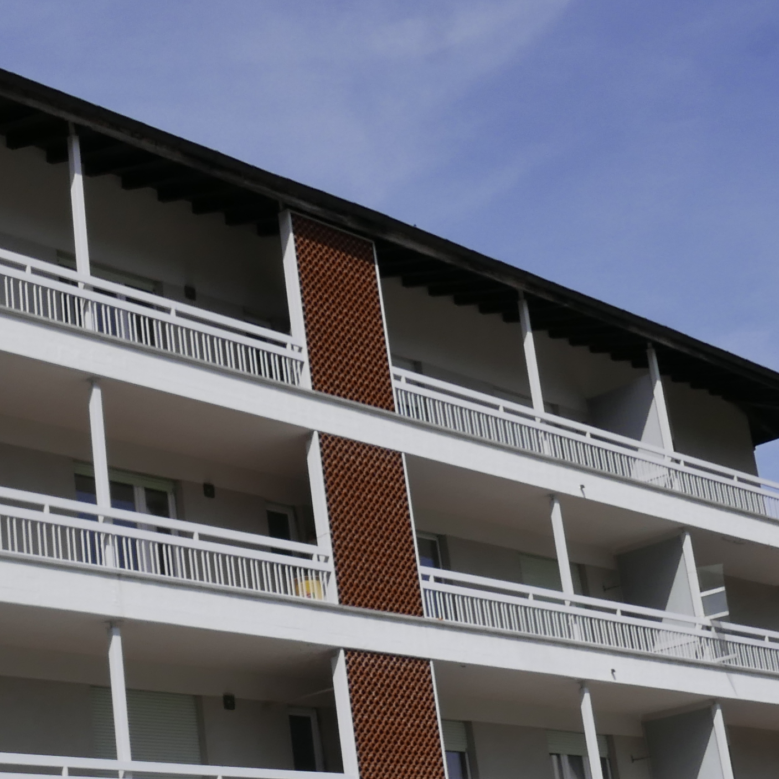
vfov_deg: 27.3
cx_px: 78
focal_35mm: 62
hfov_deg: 26.8
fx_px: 1579
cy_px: 592
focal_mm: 10.9
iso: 200
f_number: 8
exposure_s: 1/1000
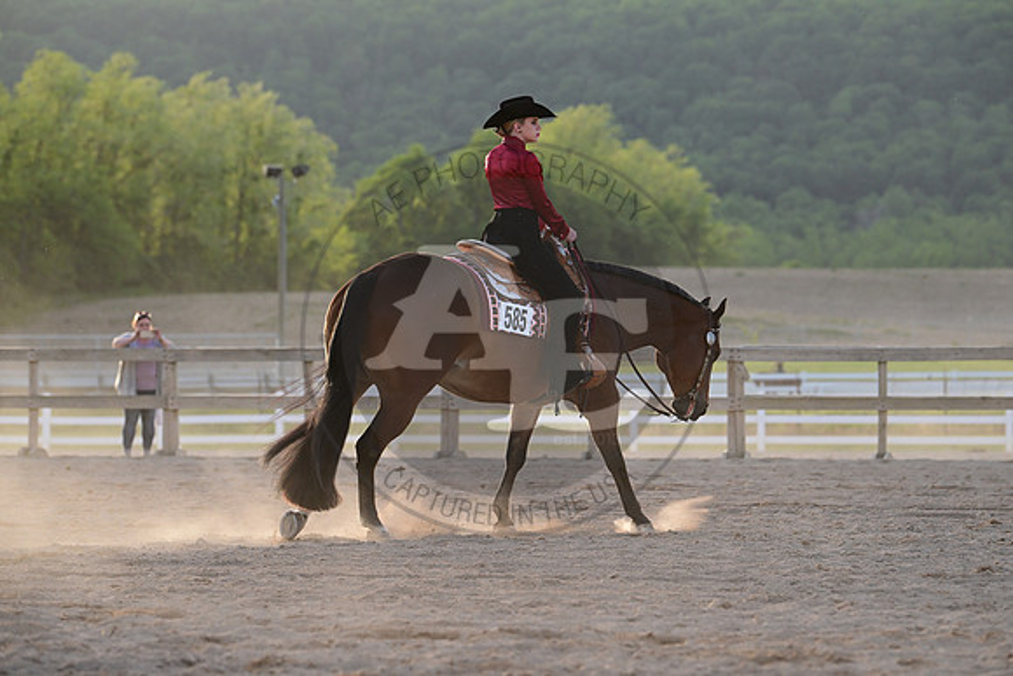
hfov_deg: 12.8
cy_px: 338
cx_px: 506
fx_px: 4503
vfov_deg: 8.6
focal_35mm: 160
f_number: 5
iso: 1250
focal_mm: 160
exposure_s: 1/1600
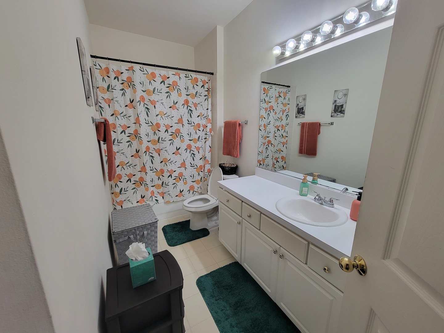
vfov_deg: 89.9
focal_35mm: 13
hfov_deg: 106.2
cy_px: 166
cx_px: 222
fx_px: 167
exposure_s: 1/60
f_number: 2.2
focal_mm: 2.2
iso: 125
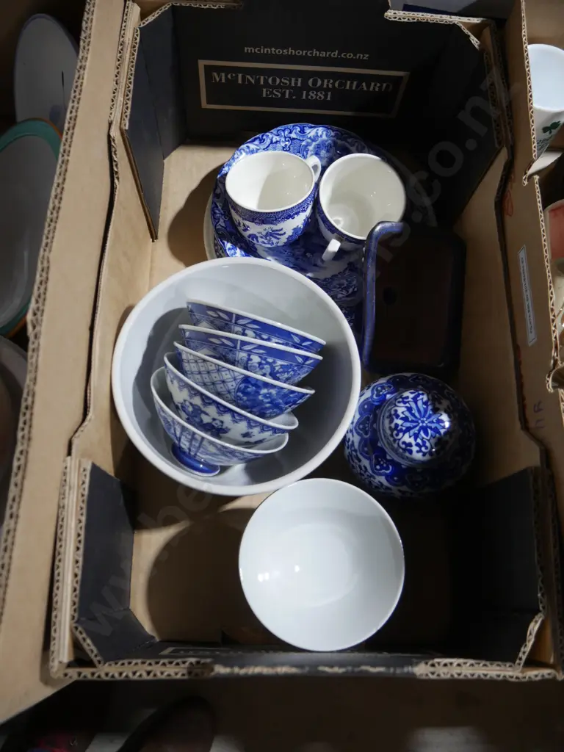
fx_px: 608
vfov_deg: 63.4
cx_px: 282
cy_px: 376
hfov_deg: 49.7
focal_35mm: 28
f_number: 3.5
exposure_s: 1/60
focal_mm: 14
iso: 500
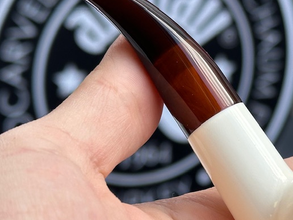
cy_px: 123
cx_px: 259
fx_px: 1007
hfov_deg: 16.4
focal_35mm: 119
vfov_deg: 12.4
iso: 64
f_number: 1.78
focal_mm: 6.86
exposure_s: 1/424
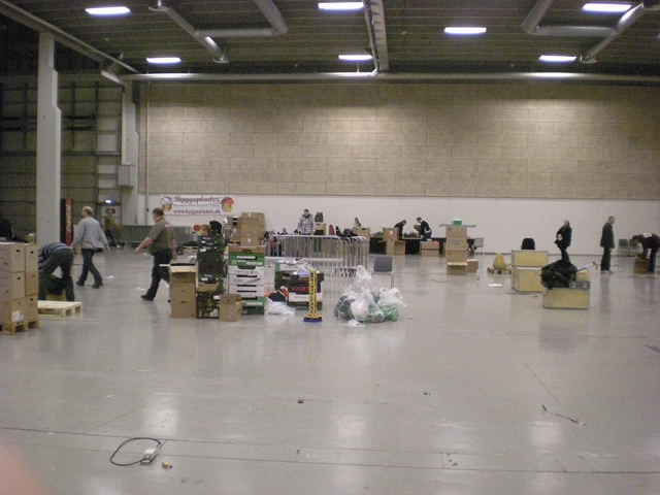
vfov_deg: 37.7
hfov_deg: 49.0
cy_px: 248
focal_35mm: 38
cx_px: 330
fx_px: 725
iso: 800
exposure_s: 1/28.3
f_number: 3.1
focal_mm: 6.3
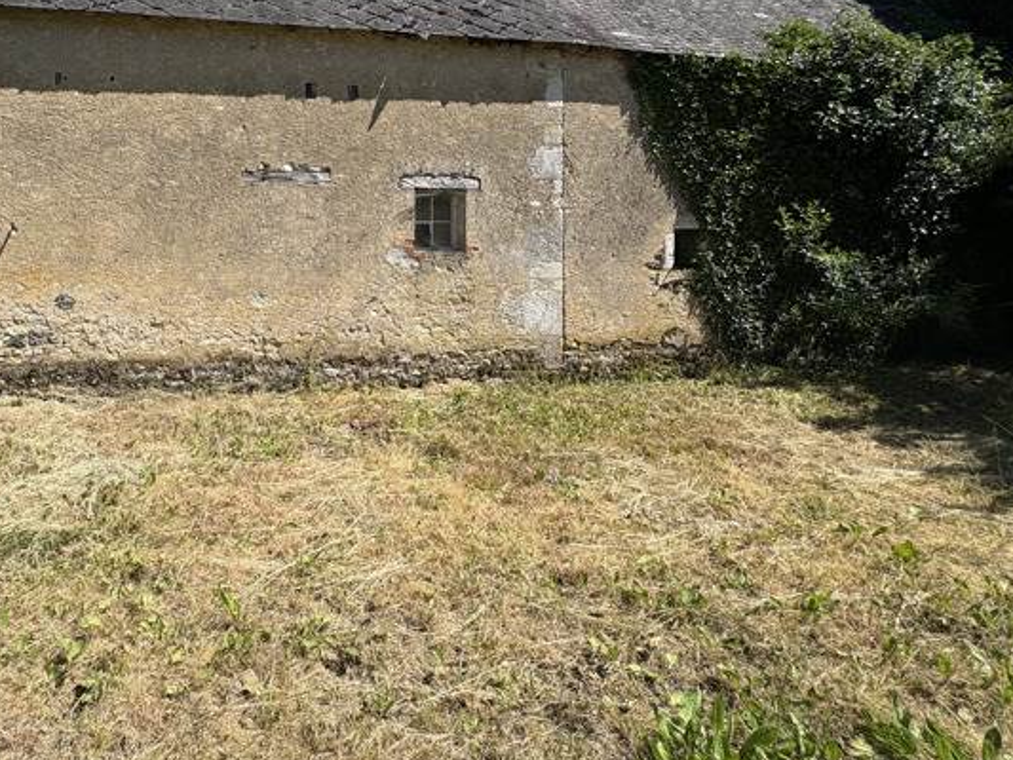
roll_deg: +0.8
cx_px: 344
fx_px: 615
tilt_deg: -1.4
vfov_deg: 62.4
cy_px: 276
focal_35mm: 21
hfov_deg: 76.7
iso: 40
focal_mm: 2.22
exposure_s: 1/1709
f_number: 2.2
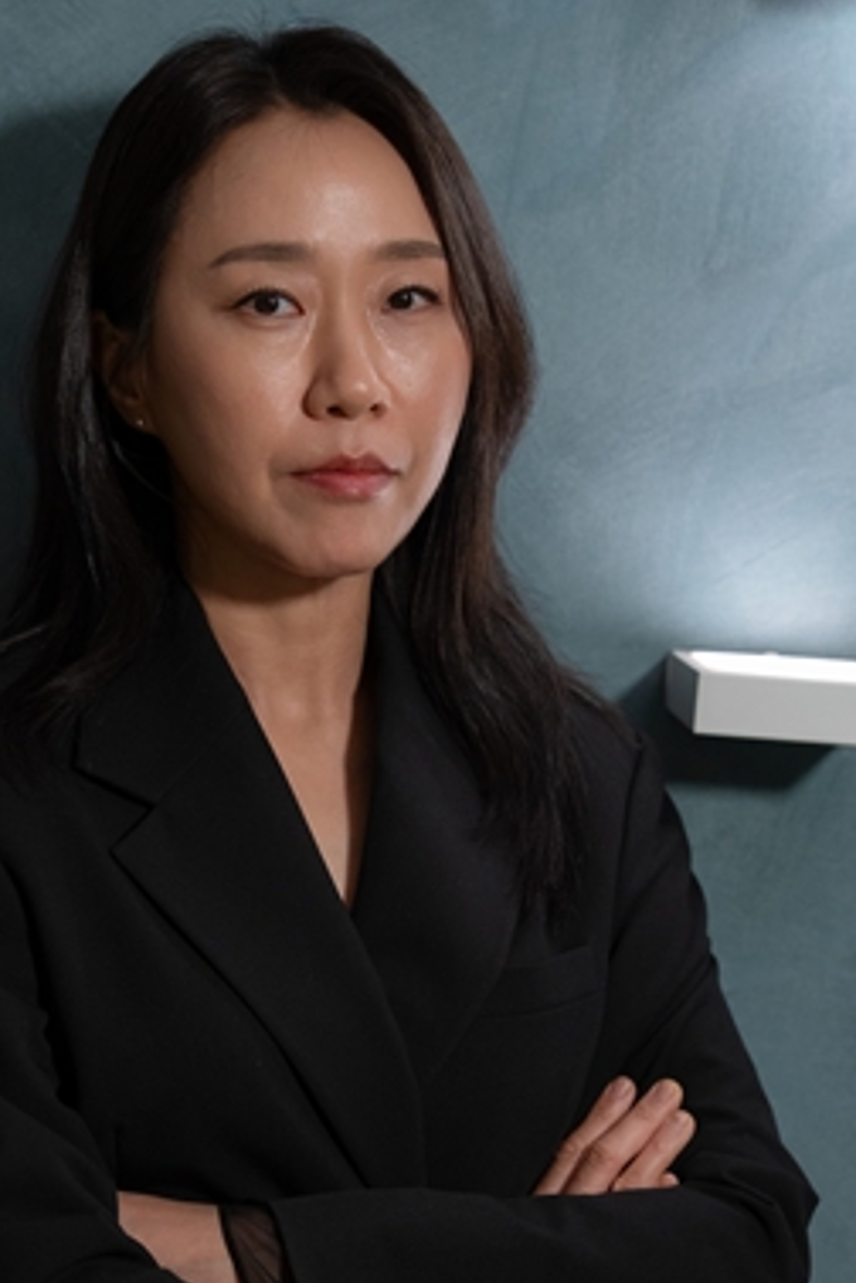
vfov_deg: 18.4
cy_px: 808
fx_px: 3959
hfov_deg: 12.3
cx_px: 282
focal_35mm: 111
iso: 1000
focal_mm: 70
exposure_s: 1/250
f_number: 3.2
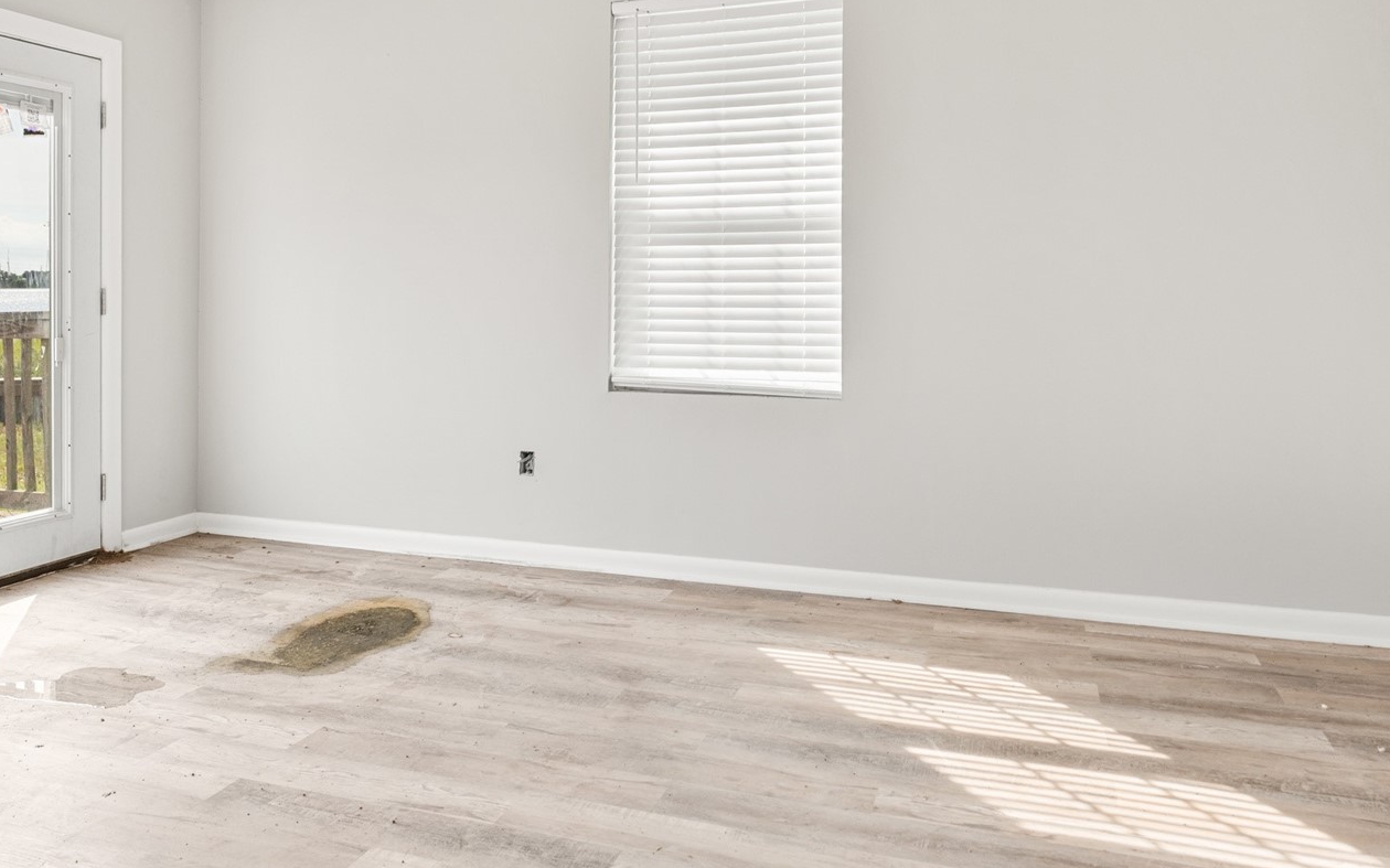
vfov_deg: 43.9
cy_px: 294
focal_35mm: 28
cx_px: 659
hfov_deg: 66.4
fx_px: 1061
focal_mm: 17
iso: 400
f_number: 9
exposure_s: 1/25
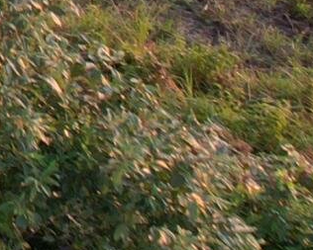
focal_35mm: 196
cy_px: -584
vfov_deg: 6.9
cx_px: -821
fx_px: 1816
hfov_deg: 7.7
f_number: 2.8
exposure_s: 1/20
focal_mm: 8.38
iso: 110
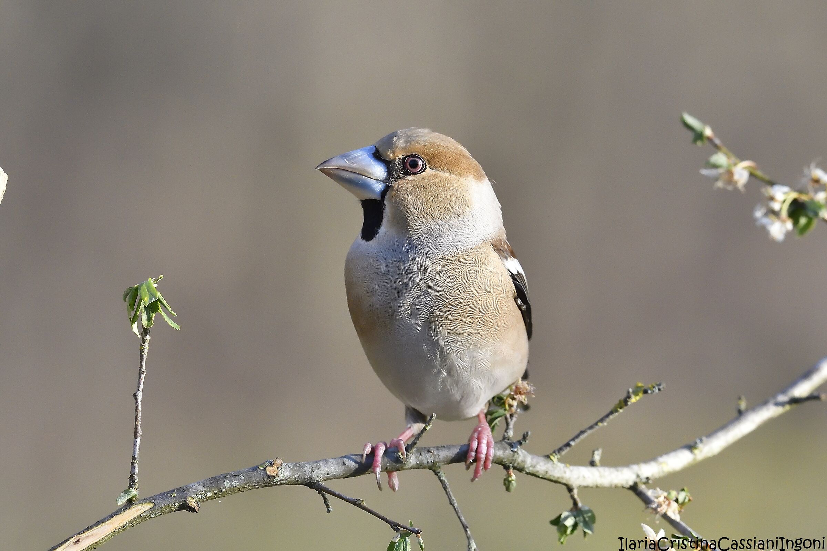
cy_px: 276
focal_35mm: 800
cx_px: 414
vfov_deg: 1.7
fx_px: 18376
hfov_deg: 2.6
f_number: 5
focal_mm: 400
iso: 4000
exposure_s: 1/2000
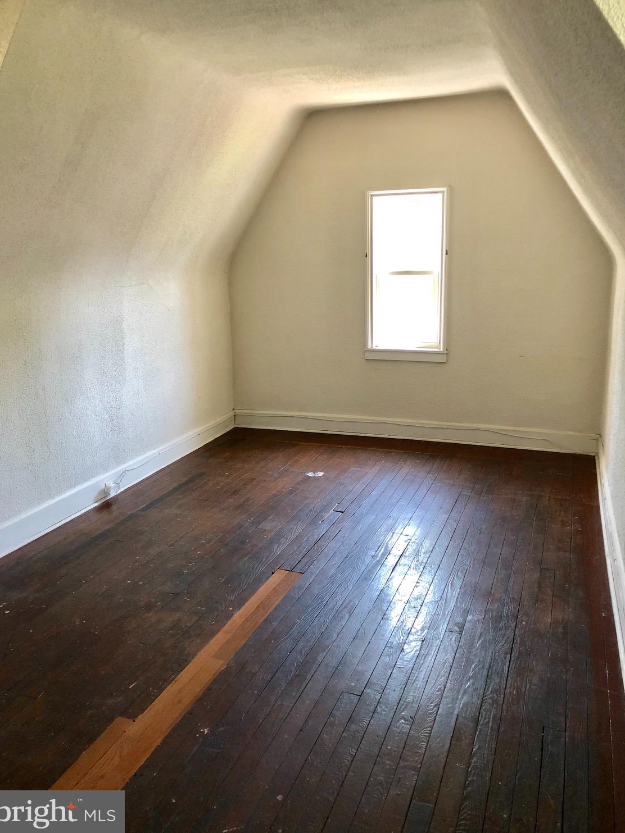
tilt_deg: -10.5
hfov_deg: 48.2
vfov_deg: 61.7
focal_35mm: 29
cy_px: 405
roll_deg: +0.9
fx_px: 698
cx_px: 308
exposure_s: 1/15
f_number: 1.8
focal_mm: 4
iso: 40
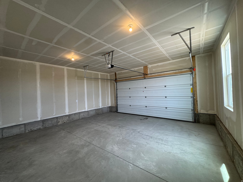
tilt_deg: +0.2
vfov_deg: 85.7
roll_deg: +2.3
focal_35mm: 14
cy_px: 91
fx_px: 98
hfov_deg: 102.1
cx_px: 122
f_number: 2.2
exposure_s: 1/120
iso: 160
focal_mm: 2.22
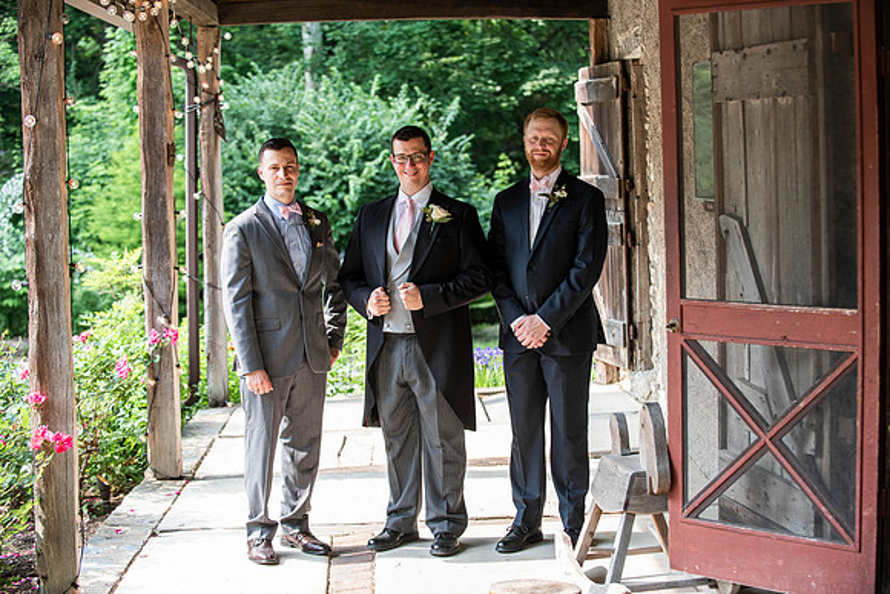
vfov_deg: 19.5
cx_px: 445
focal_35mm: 70
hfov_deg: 28.8
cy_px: 297
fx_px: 1731
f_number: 3.5
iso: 400
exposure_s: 1/320
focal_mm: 70
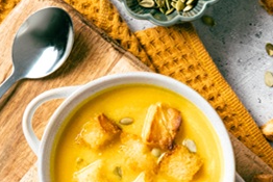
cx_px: 222
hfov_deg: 20.0
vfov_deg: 13.5
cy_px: 158
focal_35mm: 101
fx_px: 766
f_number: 9
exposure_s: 1/125
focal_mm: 35
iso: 320
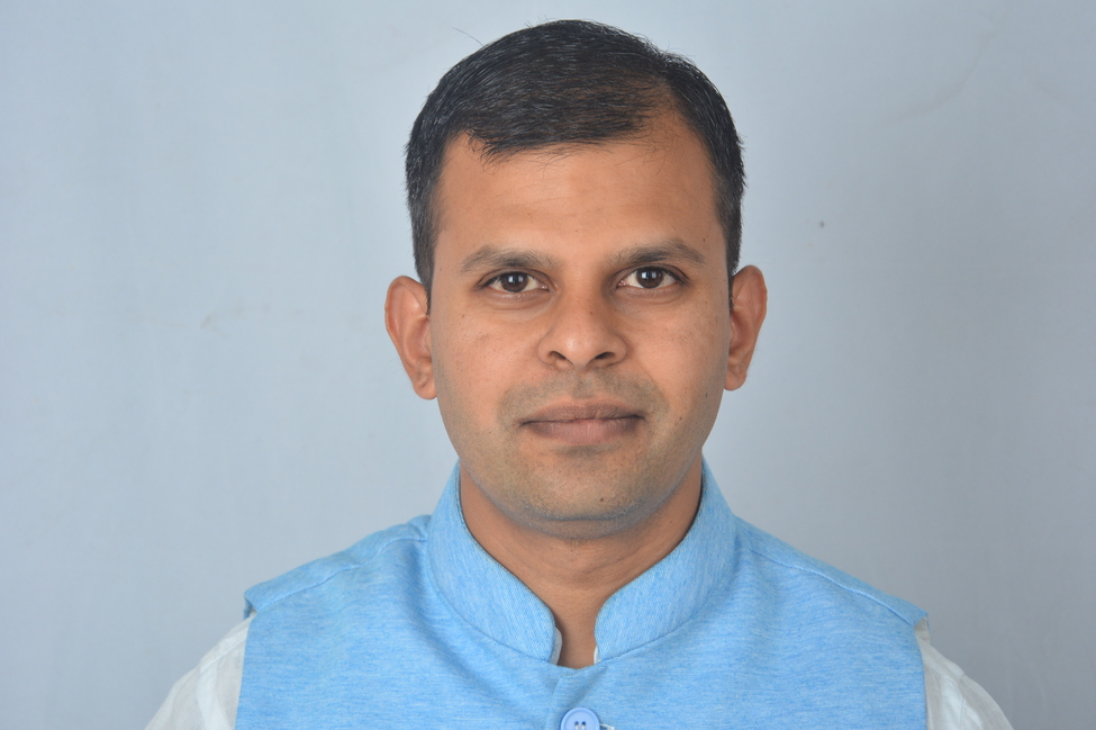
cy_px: 363
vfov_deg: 13.2
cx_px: 569
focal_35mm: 104
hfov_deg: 19.6
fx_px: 3164
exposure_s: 1/125
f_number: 6.3
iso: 320
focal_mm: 66
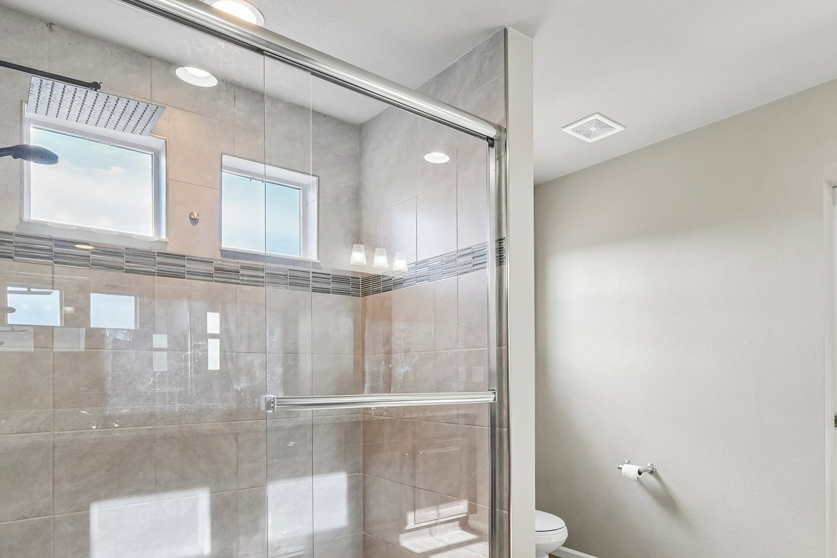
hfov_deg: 74.4
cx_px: 538
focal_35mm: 23
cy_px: 375
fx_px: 535
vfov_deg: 53.9
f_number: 8
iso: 800
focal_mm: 10
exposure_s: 1/20
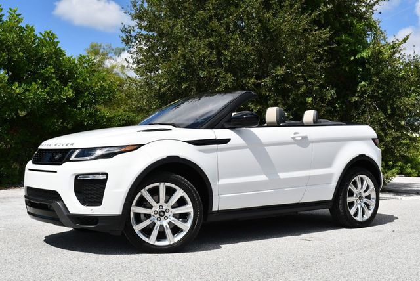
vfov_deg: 28.1
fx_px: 560
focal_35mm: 48
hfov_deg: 41.1
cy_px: 140
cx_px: 210
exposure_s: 1/320
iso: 100
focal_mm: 24
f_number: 9
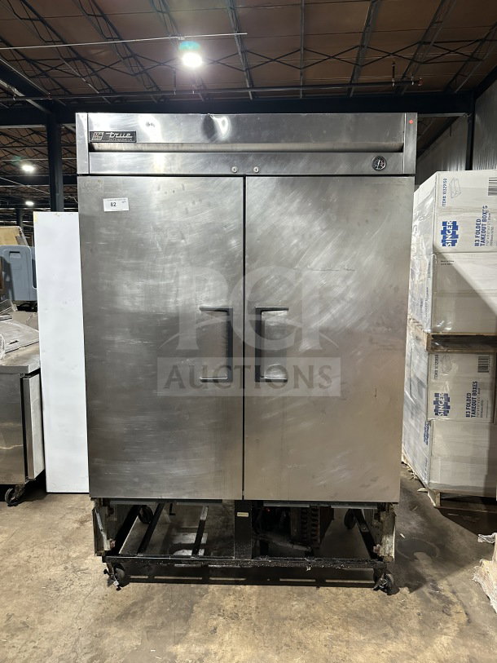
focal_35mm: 24
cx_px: 248
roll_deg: -1.8
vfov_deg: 71.6
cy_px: 332
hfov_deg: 56.8
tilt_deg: -5.9
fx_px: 459
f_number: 1.78
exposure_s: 1/60
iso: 500
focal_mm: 6.86
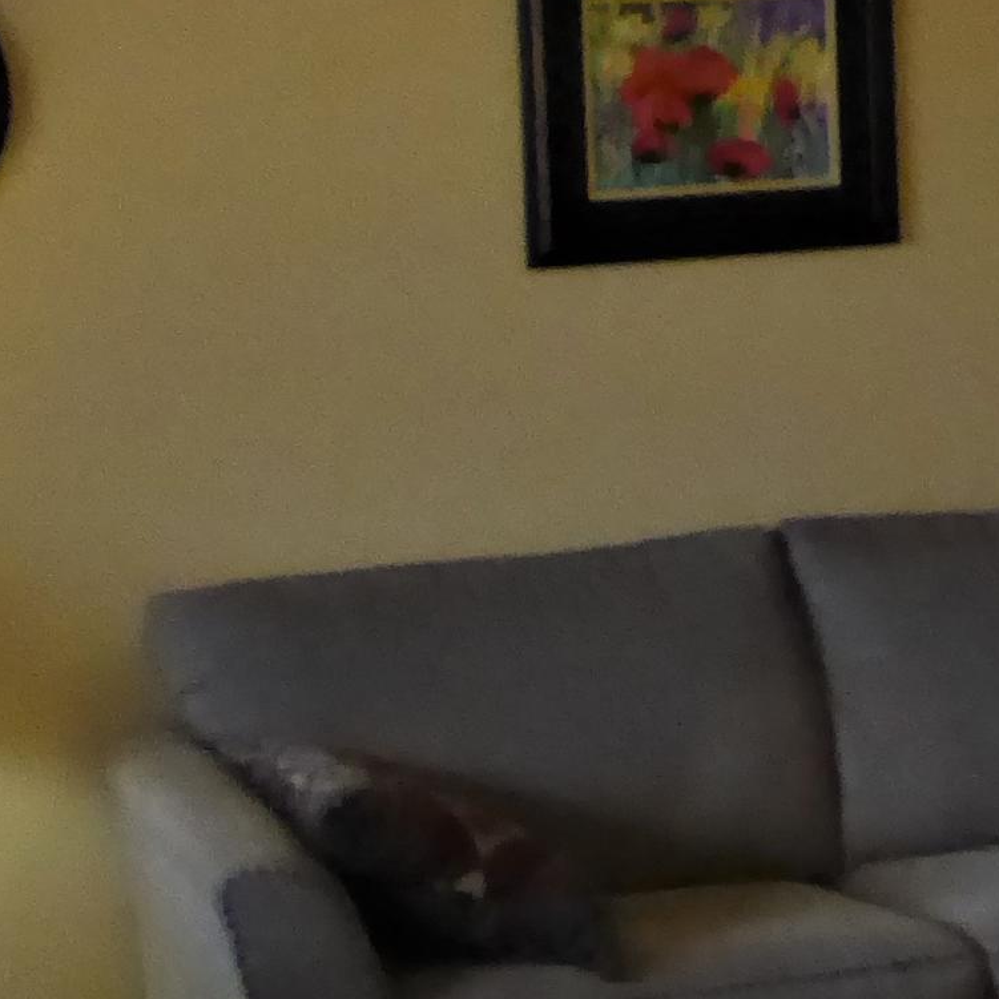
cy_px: 378
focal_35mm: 120
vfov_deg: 14.5
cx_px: 967
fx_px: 3918
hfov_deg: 14.3
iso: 800
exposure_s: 1/60
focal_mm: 5.8
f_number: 3.6
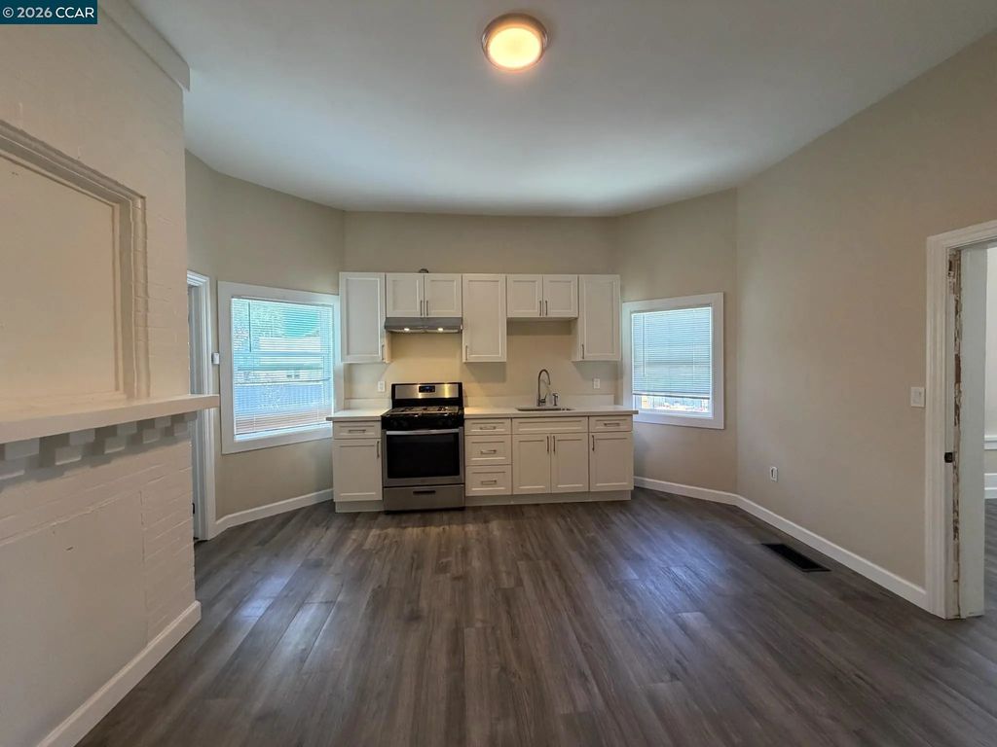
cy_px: 374
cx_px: 498
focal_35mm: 14
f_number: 2.2
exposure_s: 1/60
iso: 200
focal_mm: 2.22
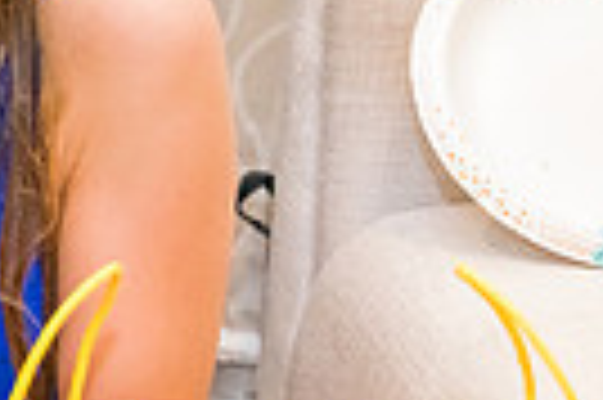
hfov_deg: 11.5
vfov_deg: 8.1
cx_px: -414
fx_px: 2827
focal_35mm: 169
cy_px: 119
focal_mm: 39
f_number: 4.5
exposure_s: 1/250
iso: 16000
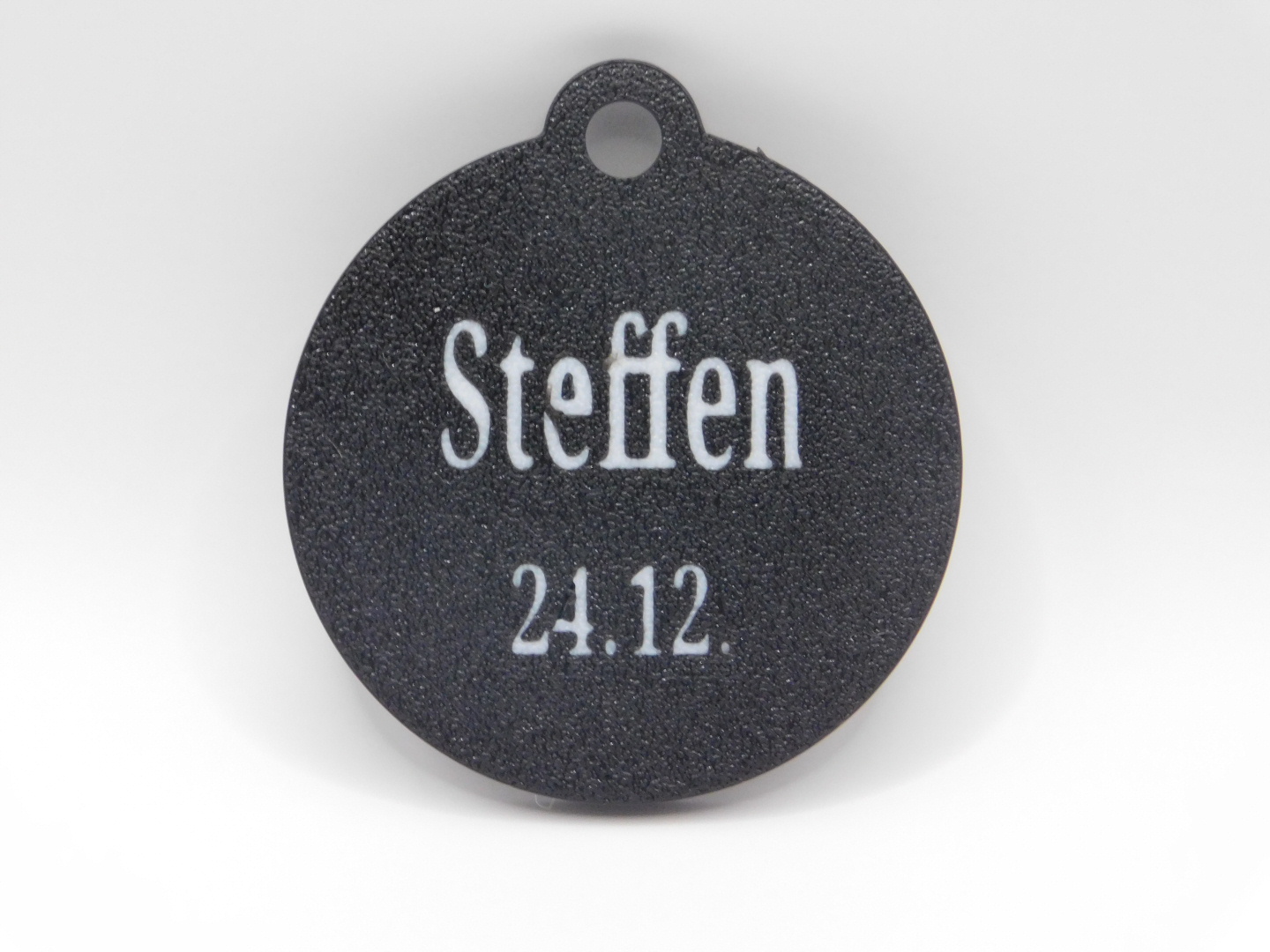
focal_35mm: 202
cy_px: 476
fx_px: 7411
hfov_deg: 9.8
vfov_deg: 7.4
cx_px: 635
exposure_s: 1/13
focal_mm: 35.9
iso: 800
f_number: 5.4
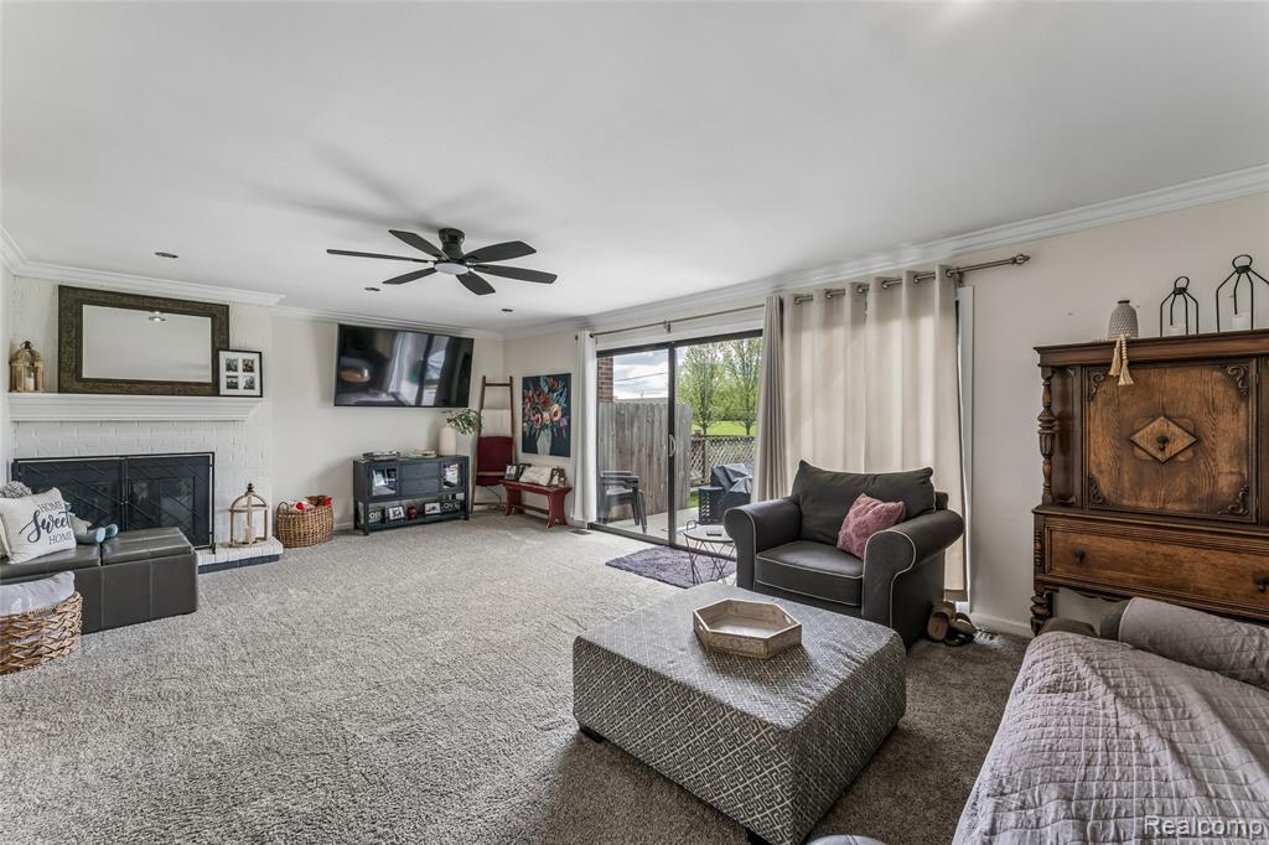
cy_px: 422
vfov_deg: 81.2
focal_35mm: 14
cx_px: 634
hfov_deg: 104.3
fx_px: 493
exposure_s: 1/20
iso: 400
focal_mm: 14
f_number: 13
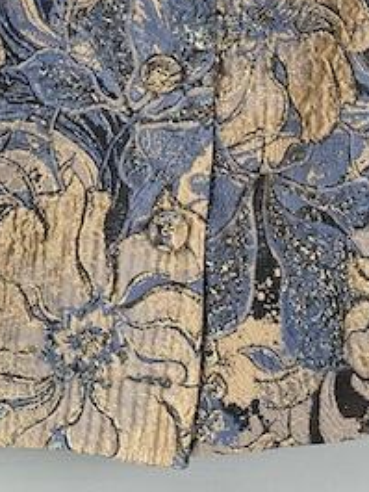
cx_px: 159
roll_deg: -0.7
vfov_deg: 19.4
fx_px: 1363
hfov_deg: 15.4
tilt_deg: -10.6
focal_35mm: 96
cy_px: -70
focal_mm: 4.25
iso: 80
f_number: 1.8
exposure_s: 1/100
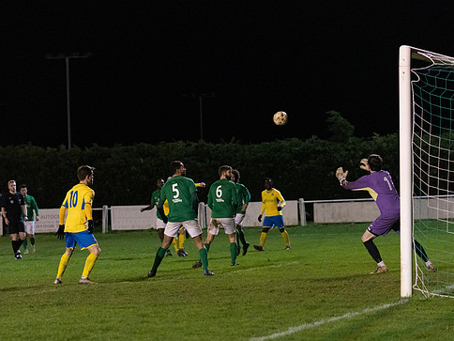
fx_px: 1915
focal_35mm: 146
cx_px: 225
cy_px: 192
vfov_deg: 10.2
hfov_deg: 13.5
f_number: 2.8
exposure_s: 1/640
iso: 5000
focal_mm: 97
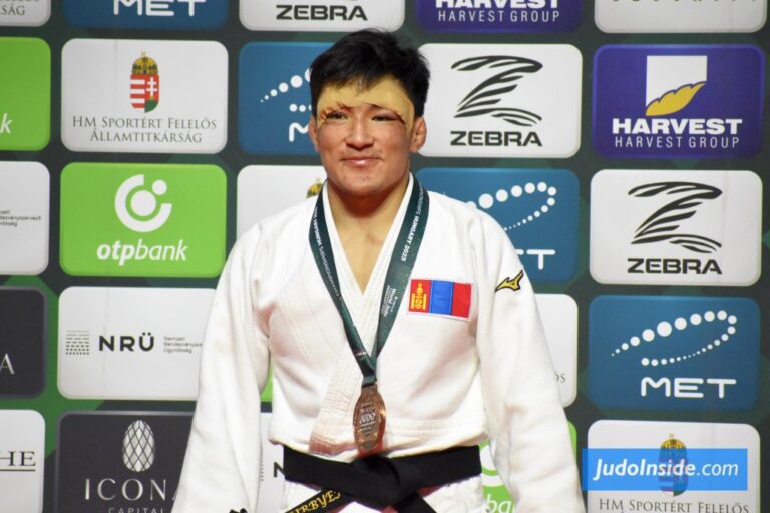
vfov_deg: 4.2
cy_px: 256
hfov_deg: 6.2
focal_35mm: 330
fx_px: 7058
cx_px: 385
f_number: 7.1
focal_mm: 220
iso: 6400
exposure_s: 1/640
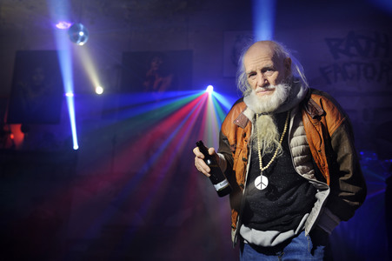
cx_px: 196
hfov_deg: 55.8
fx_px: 370
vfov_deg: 38.8
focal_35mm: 34
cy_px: 130
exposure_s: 1/25
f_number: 2.8
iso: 800
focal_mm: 34
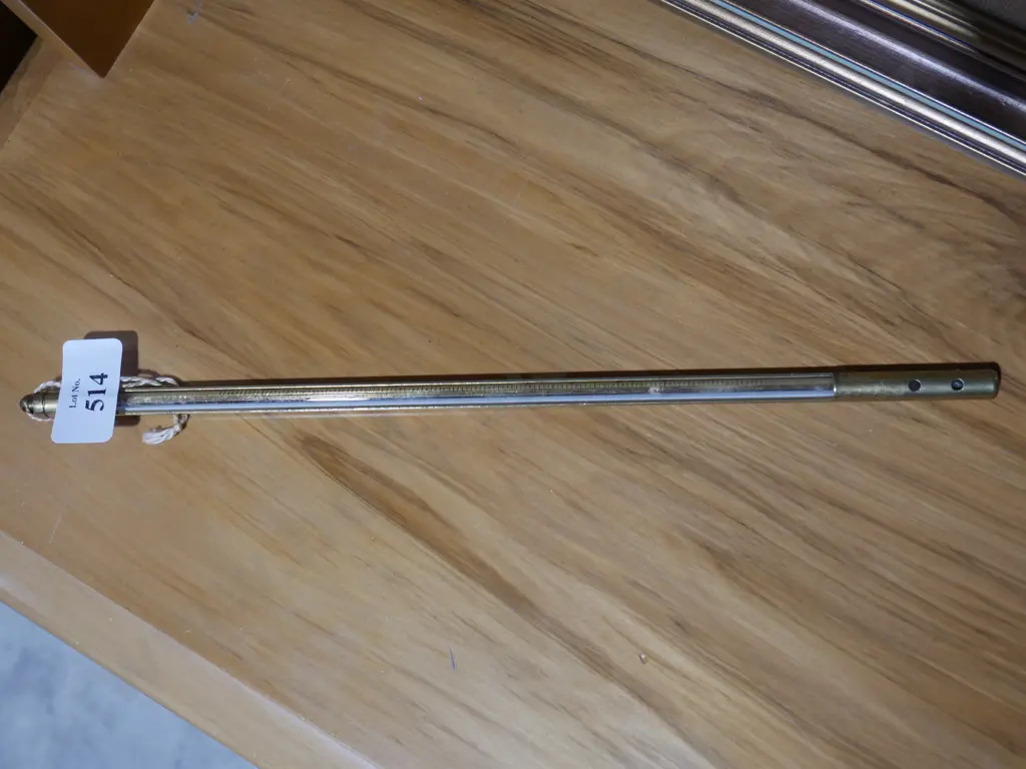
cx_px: 513
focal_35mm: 40
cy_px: 384
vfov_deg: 36.0
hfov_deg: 46.8
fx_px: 1186
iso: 400
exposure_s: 1/60
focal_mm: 20
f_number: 4.4
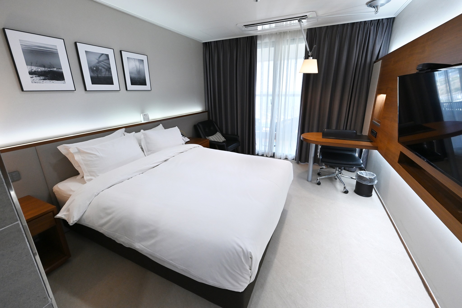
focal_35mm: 14
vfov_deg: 81.2
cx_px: 231
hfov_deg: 104.3
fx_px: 180
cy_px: 154
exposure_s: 1/125
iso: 1600
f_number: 9
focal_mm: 14
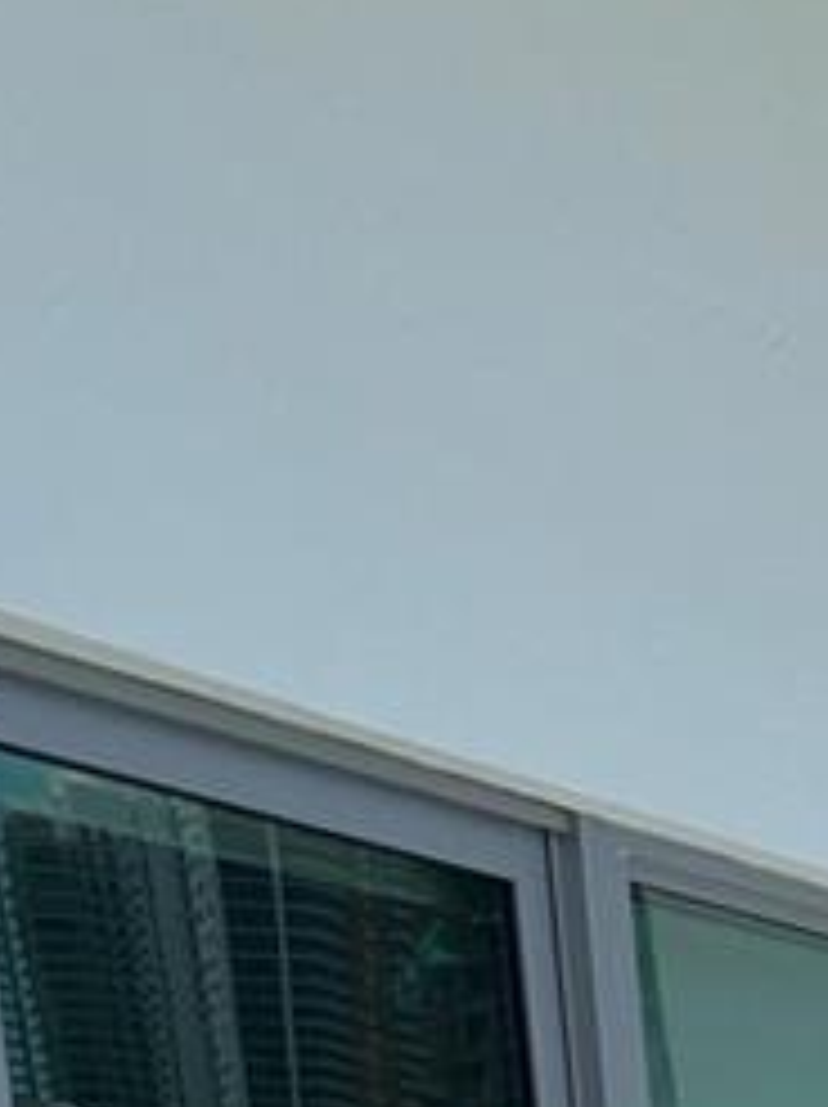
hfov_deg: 10.3
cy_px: 2430
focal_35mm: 127
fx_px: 4057
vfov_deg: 12.9
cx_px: 1922
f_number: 1.5
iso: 50
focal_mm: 5.7
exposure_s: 1/7463
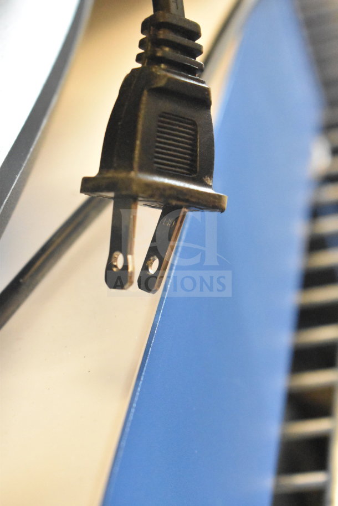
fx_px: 1162
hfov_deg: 16.6
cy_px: 253
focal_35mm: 82
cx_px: 169
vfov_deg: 24.6
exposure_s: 1/100
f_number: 5.6
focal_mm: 55
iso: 10000
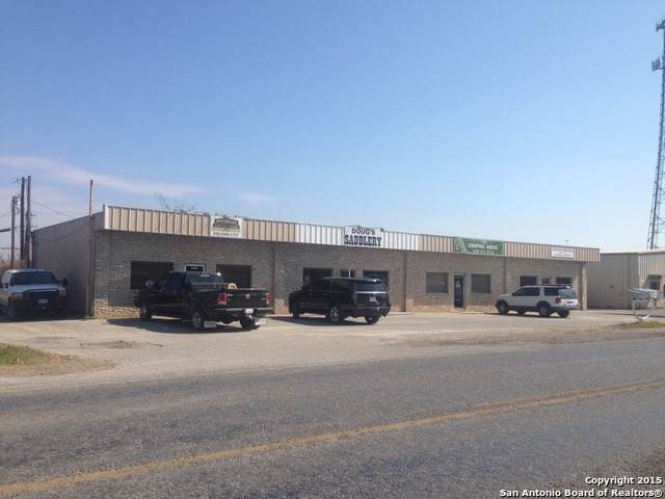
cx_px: 332
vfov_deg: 42.9
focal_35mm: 33
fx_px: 634
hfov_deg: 55.4
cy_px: 250
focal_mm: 4.12
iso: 50
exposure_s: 1/2358
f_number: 2.4
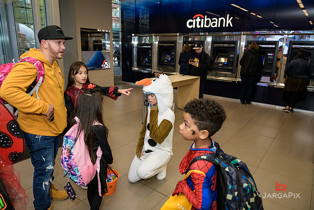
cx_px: 157
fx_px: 209
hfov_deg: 73.7
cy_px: 105
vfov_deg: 53.2
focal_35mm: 24
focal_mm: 24
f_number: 3.2
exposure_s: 1/250
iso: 800
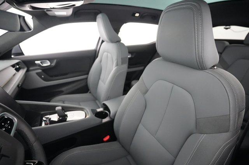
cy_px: 82
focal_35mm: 17
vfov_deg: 70.4
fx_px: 118
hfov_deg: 93.3
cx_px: 124
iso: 12800
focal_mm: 17
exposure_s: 1/50
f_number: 2.8
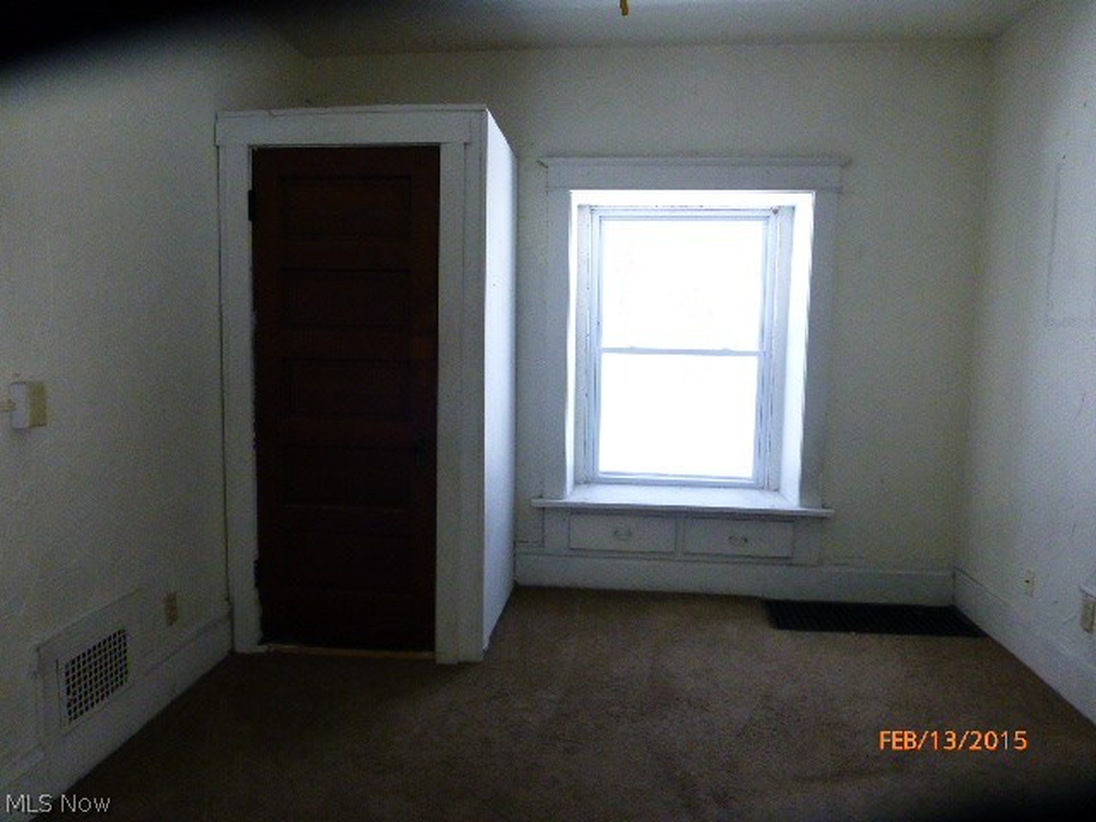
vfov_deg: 56.8
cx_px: 548
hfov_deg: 71.6
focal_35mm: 24
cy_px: 411
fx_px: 760
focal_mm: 4.3
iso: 640
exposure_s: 1/250
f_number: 3.3
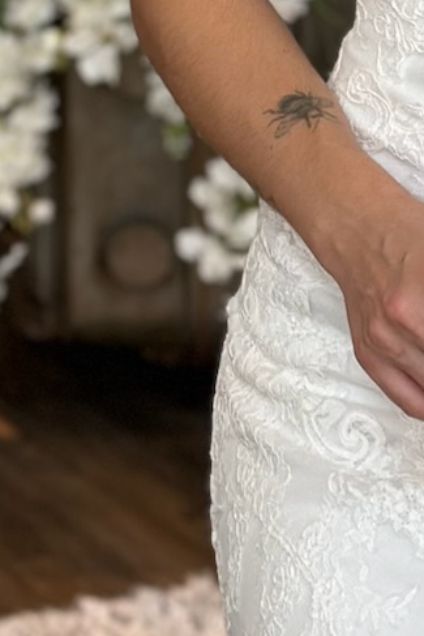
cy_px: -145
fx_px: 3707
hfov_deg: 6.5
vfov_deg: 9.6
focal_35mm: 210
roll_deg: -0.9
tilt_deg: -9.3
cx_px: 608
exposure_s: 1/501
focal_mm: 6.86
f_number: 1.78
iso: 80
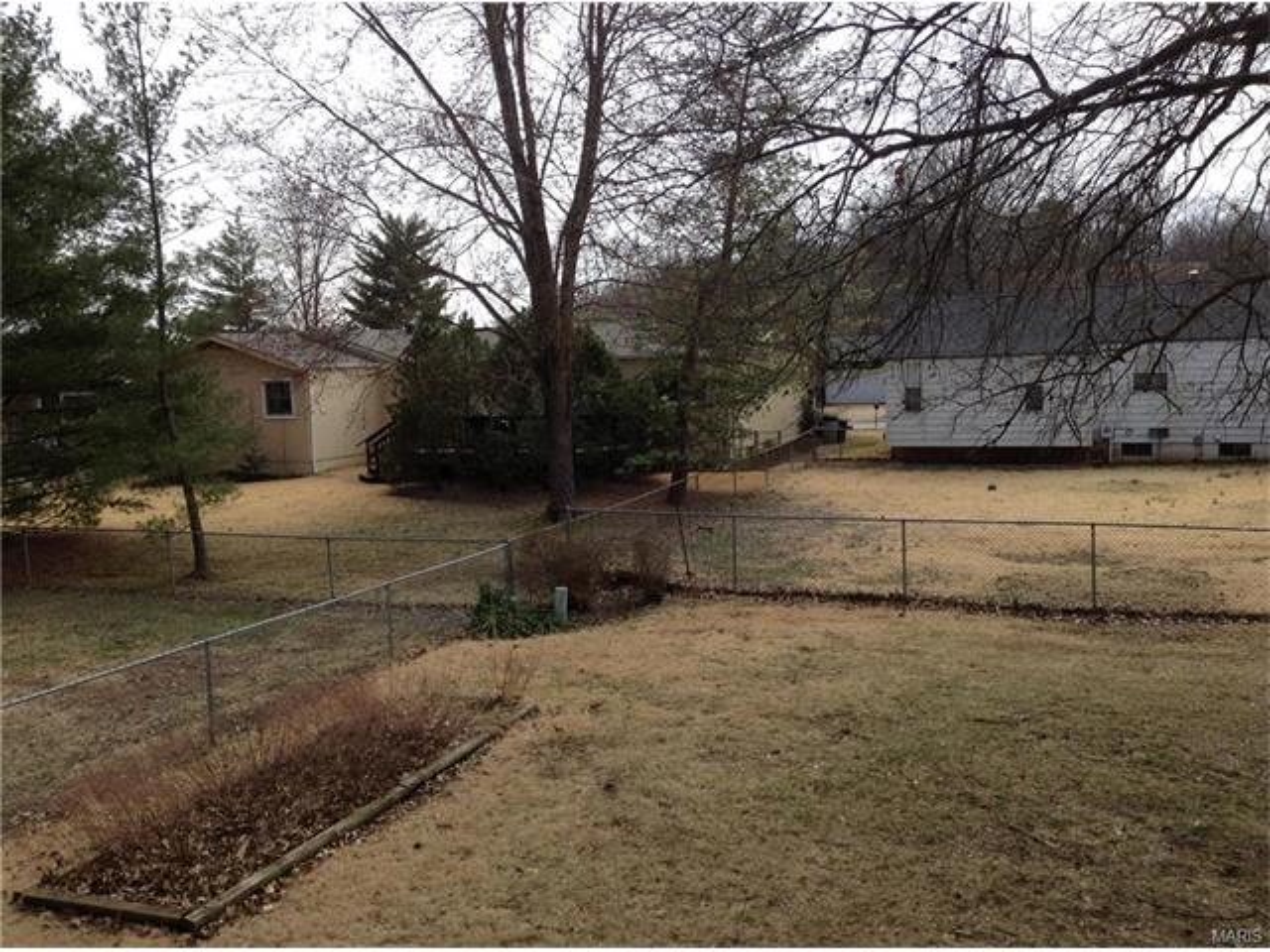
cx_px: 635
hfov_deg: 55.4
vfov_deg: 42.9
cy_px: 476
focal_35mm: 33
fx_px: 1211
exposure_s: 1/698
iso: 25
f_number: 2.4
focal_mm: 3.3
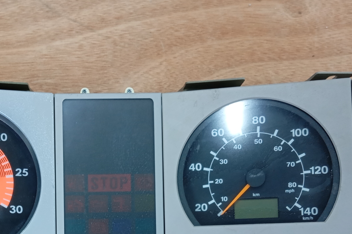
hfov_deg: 35.2
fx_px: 547
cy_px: 235
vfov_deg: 23.2
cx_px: 112
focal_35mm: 56
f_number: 1.8
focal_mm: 4.22
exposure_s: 1/33.3
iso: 1076
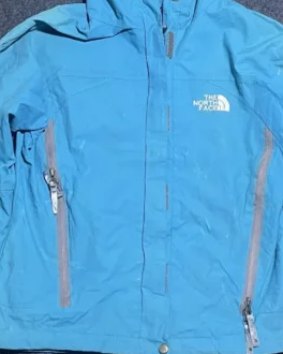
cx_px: 151
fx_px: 429
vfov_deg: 44.4
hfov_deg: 36.5
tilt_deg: -61.3
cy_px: 130
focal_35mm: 41
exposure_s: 1/50
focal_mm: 4.2
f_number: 1.6
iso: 100
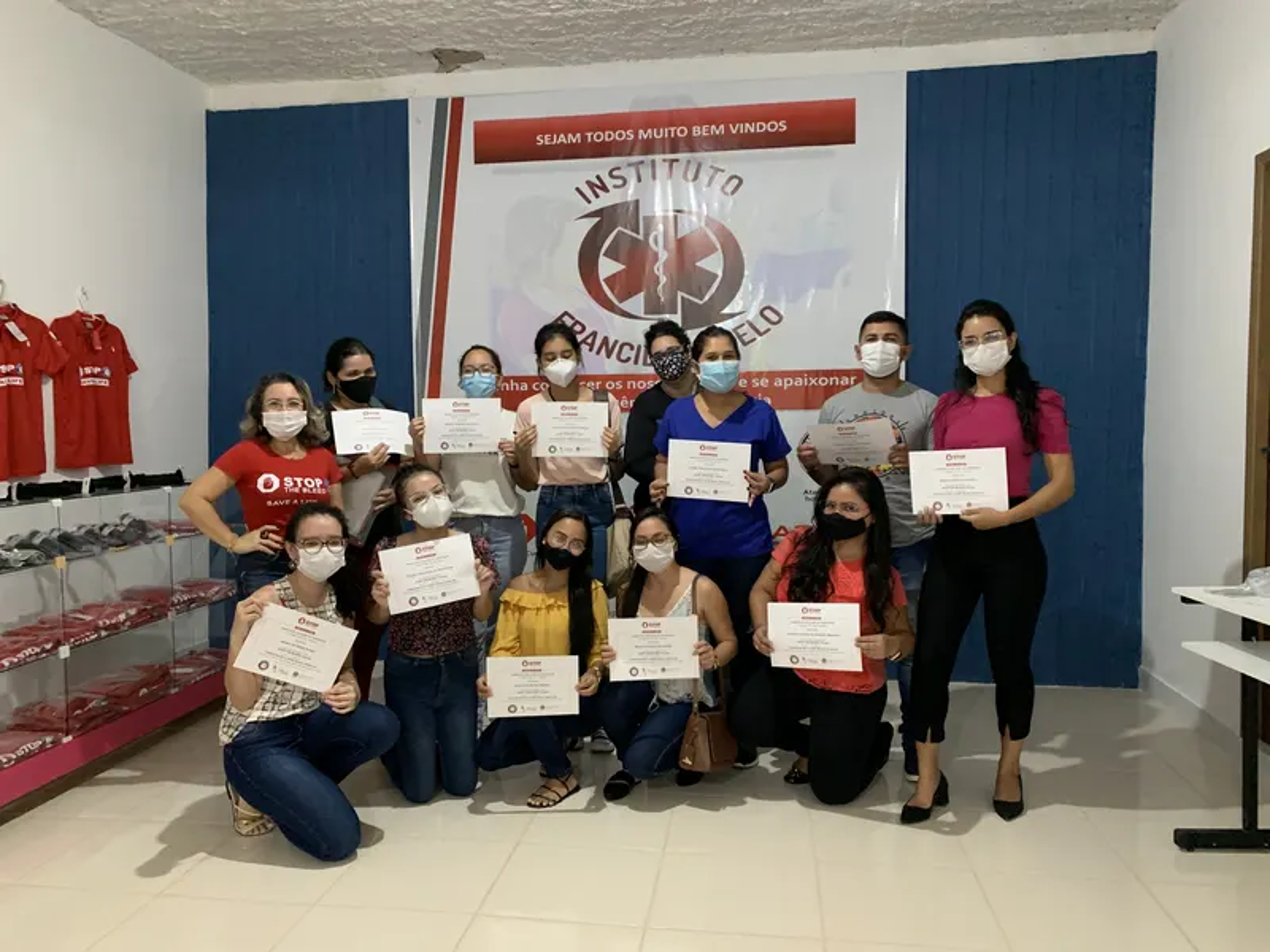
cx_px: 635
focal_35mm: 26
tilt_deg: -2.8
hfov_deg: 67.3
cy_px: 476
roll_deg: +0.5
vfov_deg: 53.1
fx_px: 954
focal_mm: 4.25
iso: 400
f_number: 1.8
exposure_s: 1/40
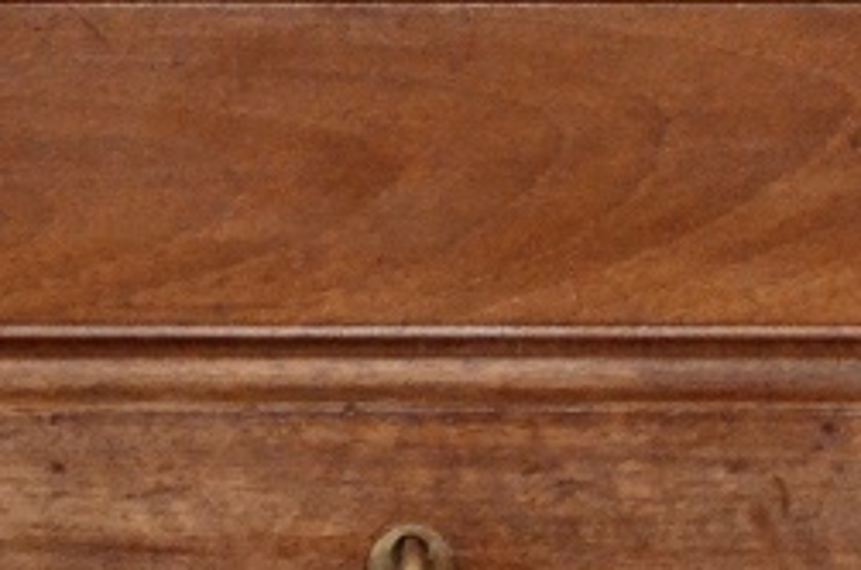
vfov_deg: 3.4
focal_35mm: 394
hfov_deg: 5.2
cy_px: -476
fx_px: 9409
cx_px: 477
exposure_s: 1/60
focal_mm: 55
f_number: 5.6
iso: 2500
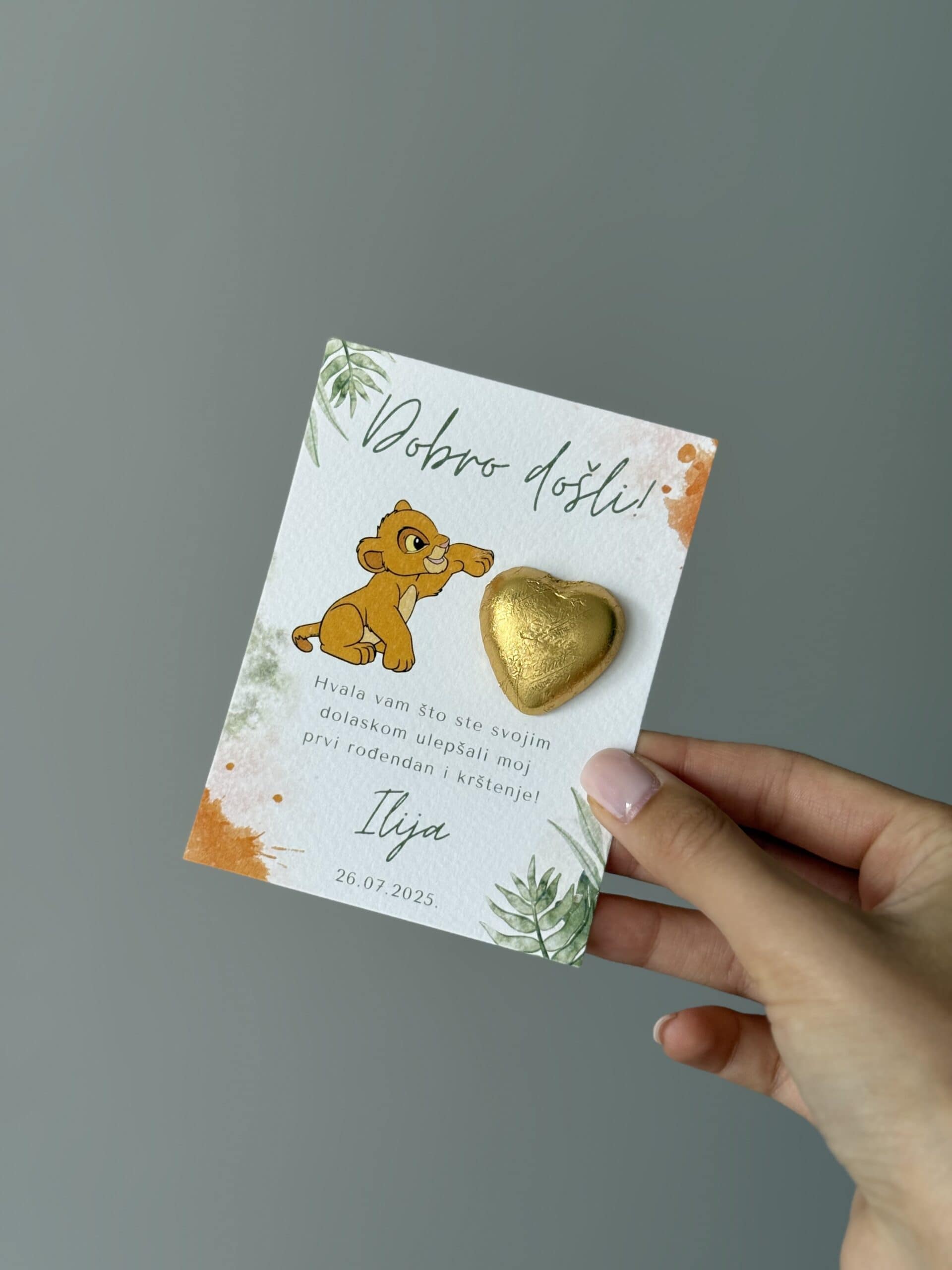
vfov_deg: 39.7
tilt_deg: -3.0
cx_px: 476
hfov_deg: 30.3
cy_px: 635
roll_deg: -1.8
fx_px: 1760
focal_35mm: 48
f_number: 1.78
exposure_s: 1/148
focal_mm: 6.76
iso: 80
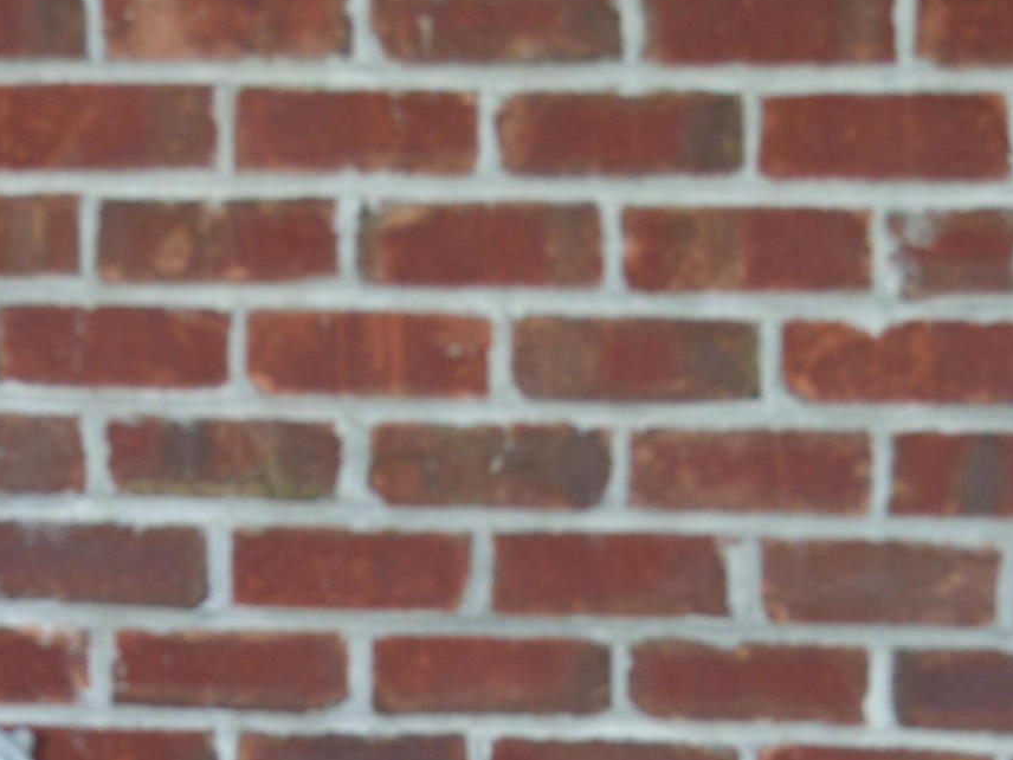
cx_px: 275
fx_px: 3951
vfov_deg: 10.6
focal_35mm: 135
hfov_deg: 14.6
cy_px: 1100
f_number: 5
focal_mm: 40
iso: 160
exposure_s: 1/125
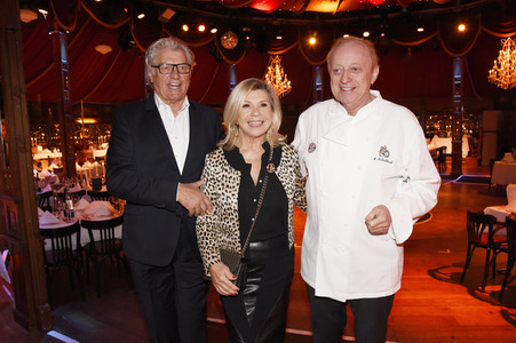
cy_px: 172
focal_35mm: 24
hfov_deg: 73.8
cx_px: 258
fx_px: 344
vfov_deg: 53.1
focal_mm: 24
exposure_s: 1/60
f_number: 6.3
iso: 2500
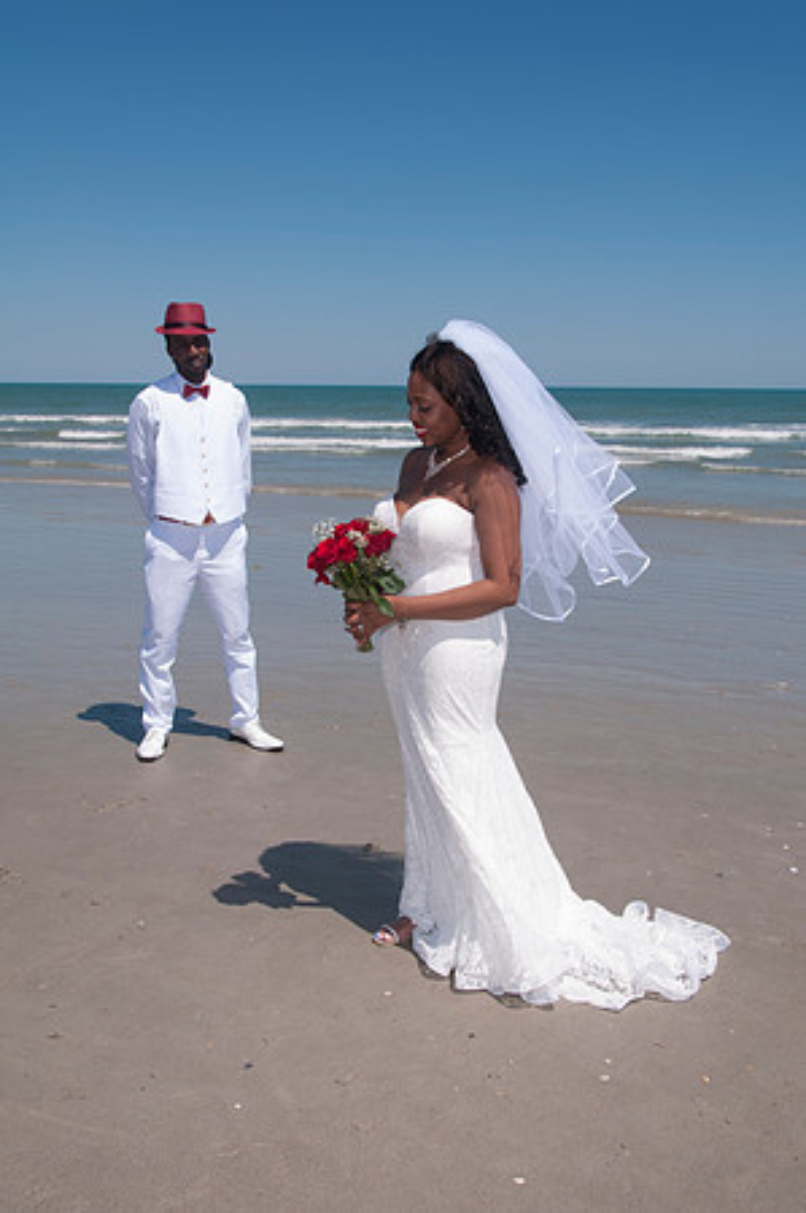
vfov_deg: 53.2
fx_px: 1212
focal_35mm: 36
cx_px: 403
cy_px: 606
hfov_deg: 36.8
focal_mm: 24
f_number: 11
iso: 100
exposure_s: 1/250
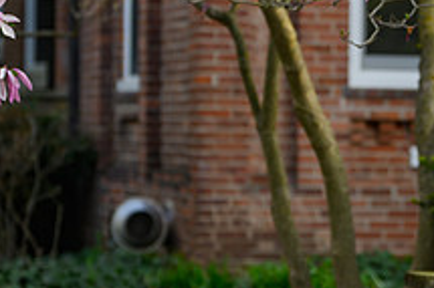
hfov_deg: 7.6
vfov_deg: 5.1
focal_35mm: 270
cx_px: 480
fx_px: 3252
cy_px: 190
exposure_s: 1/200
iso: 72
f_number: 2.7
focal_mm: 98
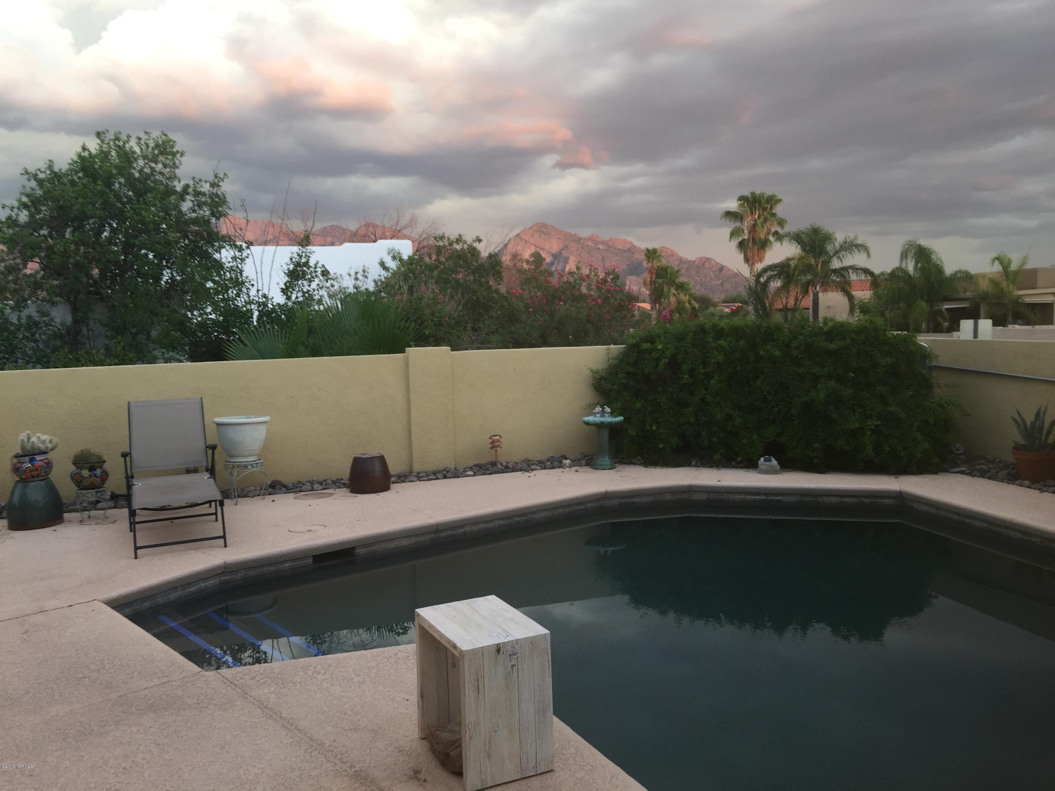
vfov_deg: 48.2
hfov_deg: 61.7
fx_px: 884
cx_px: 528
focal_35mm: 29
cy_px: 396
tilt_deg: -4.3
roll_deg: +0.6
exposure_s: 1/60
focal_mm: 4.15
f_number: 2.2
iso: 32
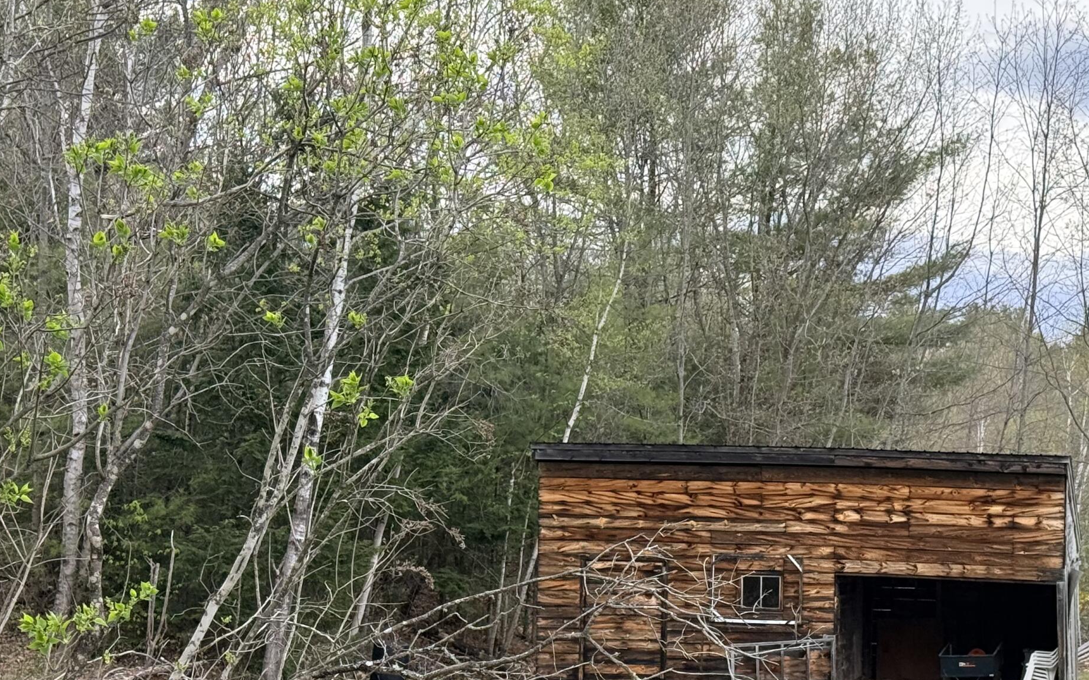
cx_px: 836
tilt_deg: -1.4
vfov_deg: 15.6
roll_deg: -1.6
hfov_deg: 24.6
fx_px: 2463
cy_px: 585
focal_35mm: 83
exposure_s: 1/1353
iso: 80
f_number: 1.78
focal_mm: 6.76
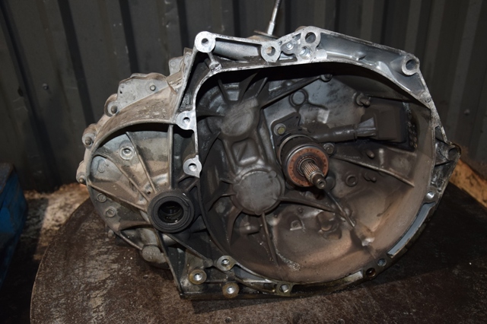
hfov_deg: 53.2
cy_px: 162
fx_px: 487
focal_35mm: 36
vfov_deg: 36.8
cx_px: 244
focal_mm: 24
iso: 800
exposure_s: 1/60
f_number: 5
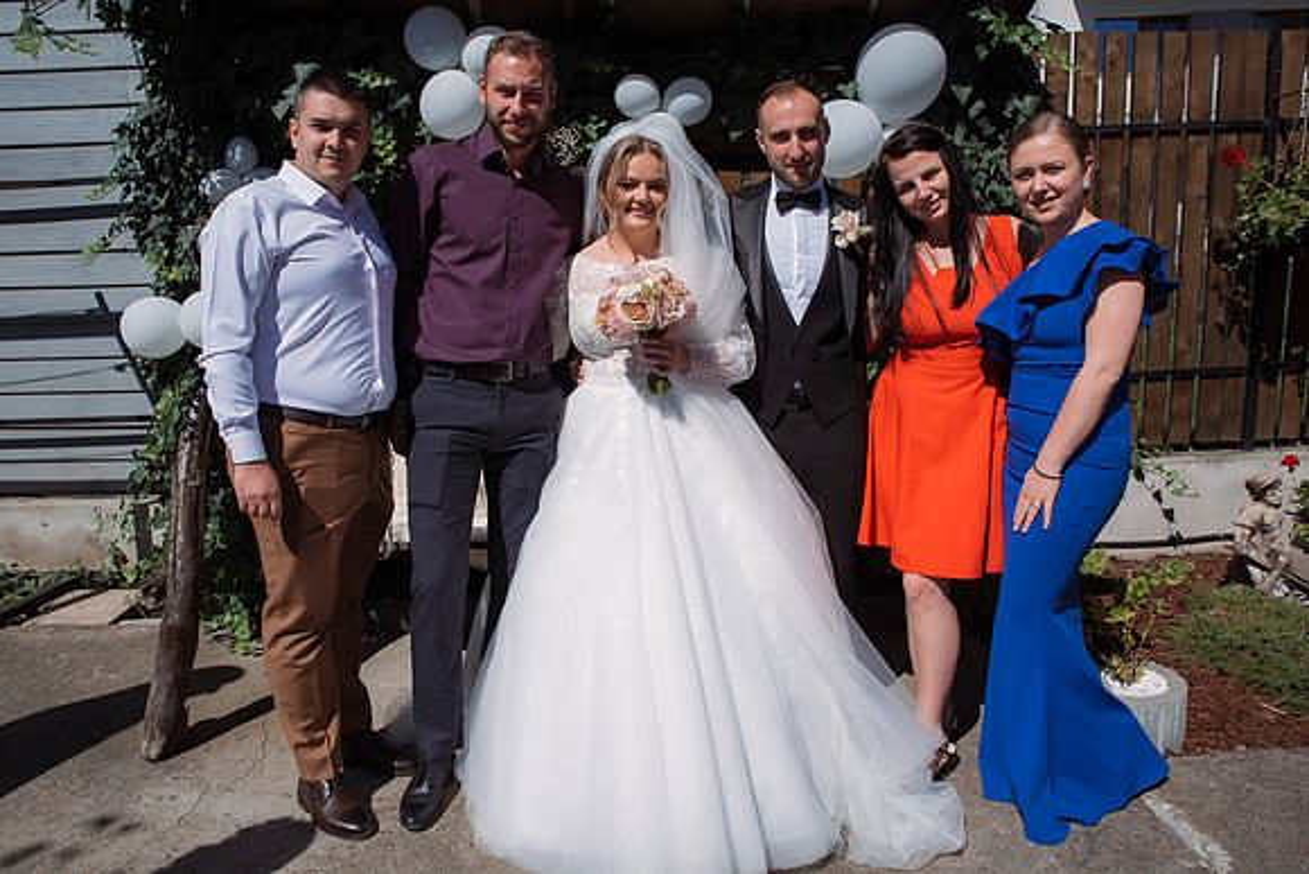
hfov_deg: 71.2
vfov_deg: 51.1
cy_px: 416
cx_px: 649
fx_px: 914
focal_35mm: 25
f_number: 5.6
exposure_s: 1/1600
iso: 250
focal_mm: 24
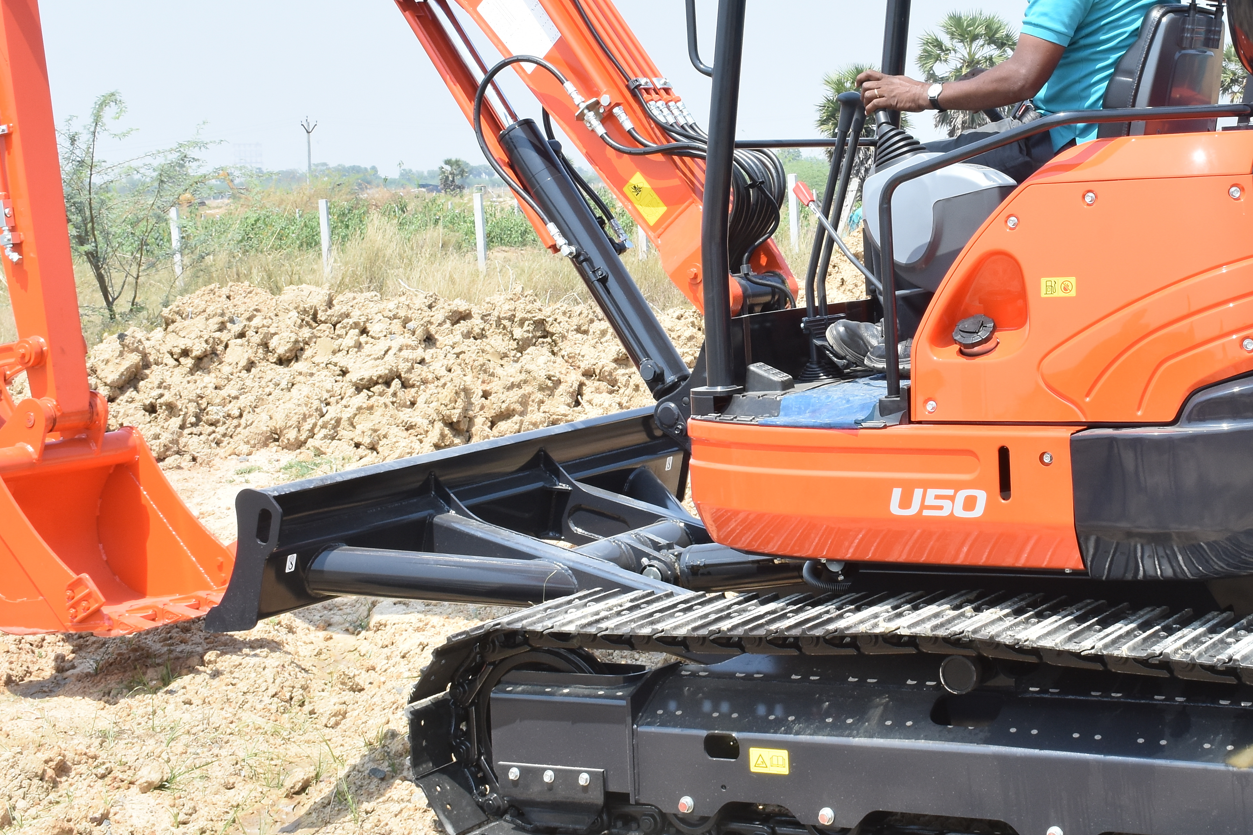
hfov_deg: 29.5
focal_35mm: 68
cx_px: 850
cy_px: 237
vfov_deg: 20.0
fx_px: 2361
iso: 320
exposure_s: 1/125
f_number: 14
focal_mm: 27
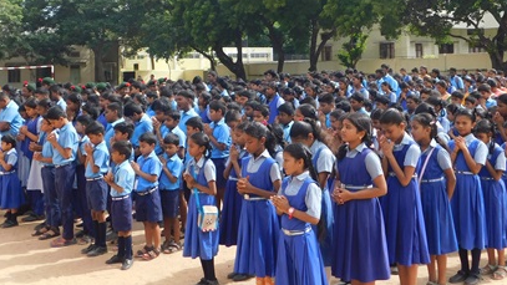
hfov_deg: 42.9
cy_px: 49
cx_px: 254
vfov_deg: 24.4
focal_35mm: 48
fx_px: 645
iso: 125
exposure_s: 1/640
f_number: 3.2
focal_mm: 4.9
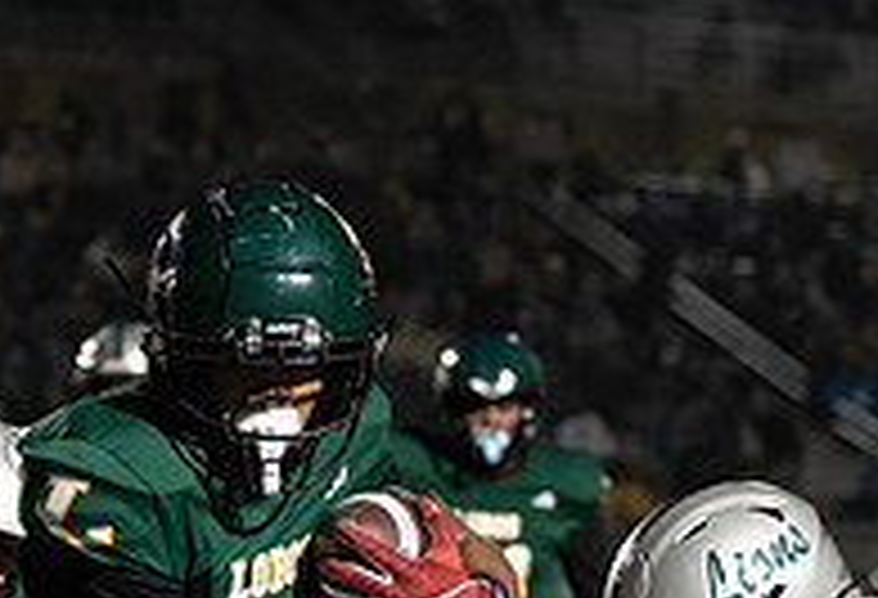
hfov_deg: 8.0
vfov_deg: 5.4
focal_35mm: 255
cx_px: 620
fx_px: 6263
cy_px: 828
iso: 2000
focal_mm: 70
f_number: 2.8
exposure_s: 1/1250
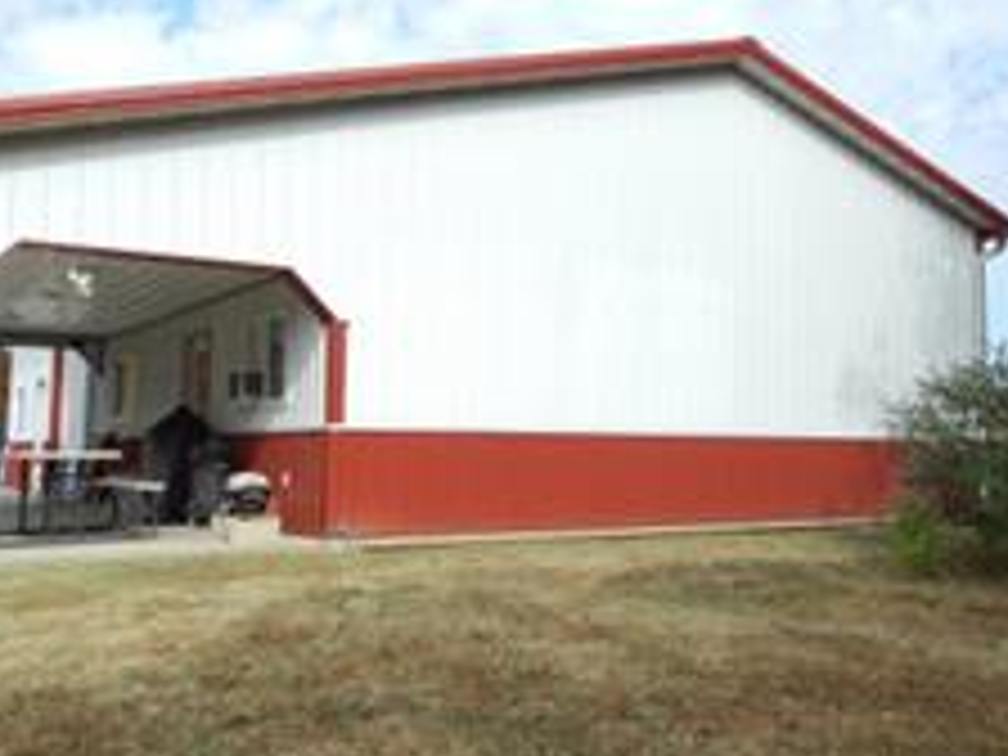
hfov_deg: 48.7
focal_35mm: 38
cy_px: 351
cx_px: 598
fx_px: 1107
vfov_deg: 37.7
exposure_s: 1/1000
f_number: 3.1
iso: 125
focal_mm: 4.5
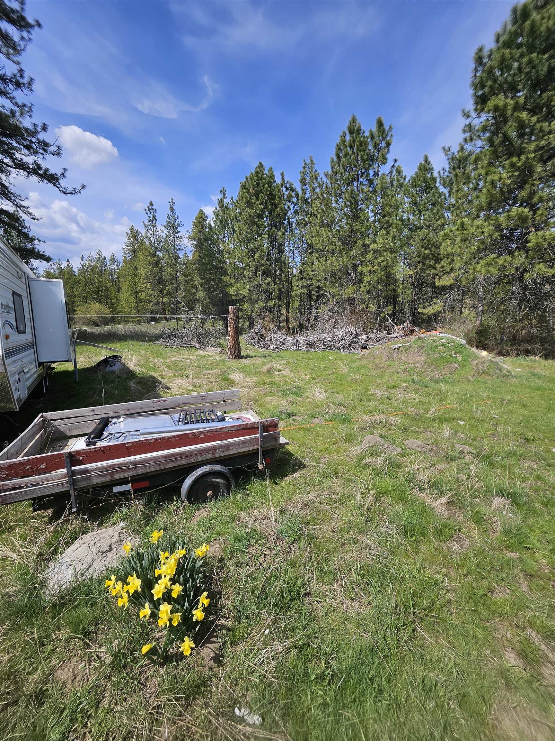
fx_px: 278
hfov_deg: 89.9
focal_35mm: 13
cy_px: 370
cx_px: 278
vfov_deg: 106.2
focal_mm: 1.74
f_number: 2.2
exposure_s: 1/1336
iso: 32
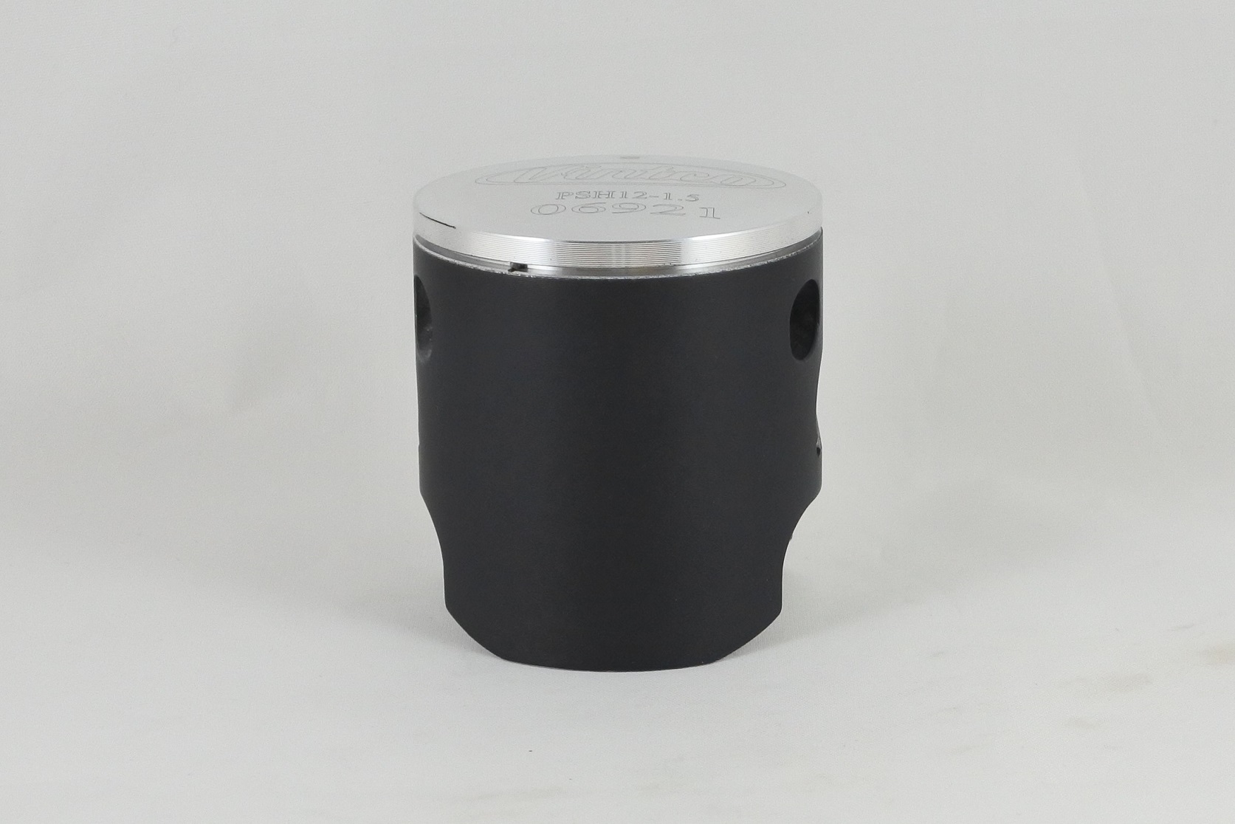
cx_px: 618
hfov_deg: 47.4
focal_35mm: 41
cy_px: 412
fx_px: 1407
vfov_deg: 32.6
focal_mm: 15.3
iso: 500
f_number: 4.2
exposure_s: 1/125
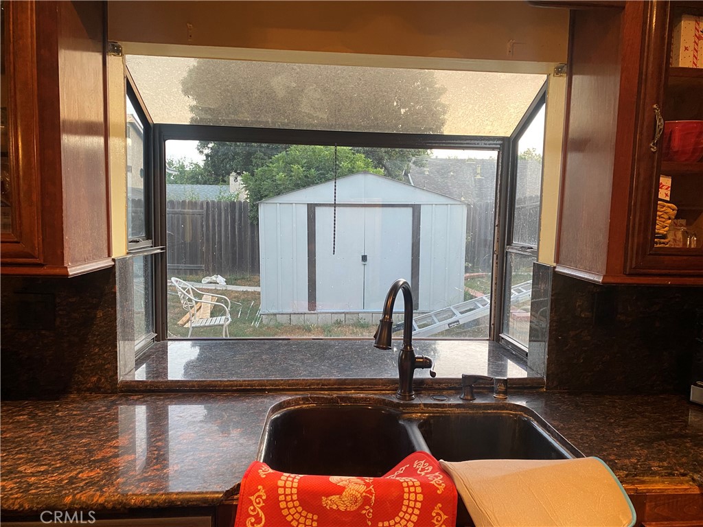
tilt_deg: -5.7
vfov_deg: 53.1
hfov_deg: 67.3
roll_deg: -1.1
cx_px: 352
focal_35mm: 26
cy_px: 264
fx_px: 528
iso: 200
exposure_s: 1/60
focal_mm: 4.25
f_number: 1.8
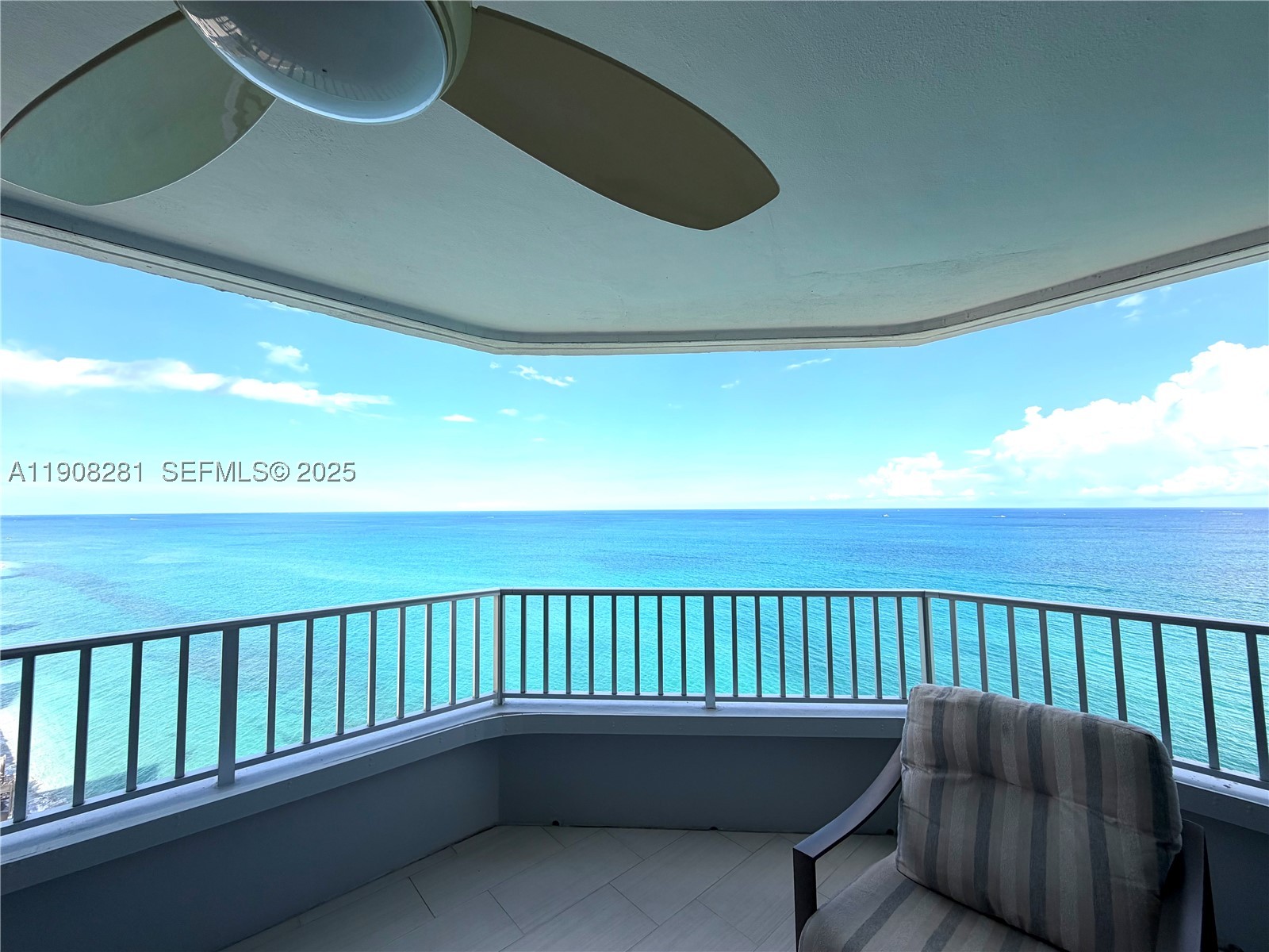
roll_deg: +0.3
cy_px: 476
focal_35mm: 14
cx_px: 634
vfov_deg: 85.7
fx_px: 513
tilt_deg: +4.1
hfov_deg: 102.1
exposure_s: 1/770
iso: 20
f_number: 2.2
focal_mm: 2.22
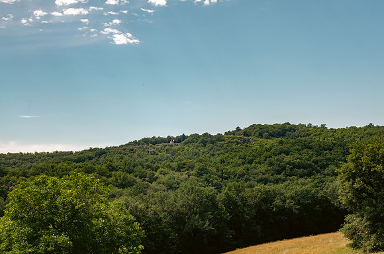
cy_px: 140
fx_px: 615
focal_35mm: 58
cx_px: 211
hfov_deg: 34.7
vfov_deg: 23.4
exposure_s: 1/250
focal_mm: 35
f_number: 10
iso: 320
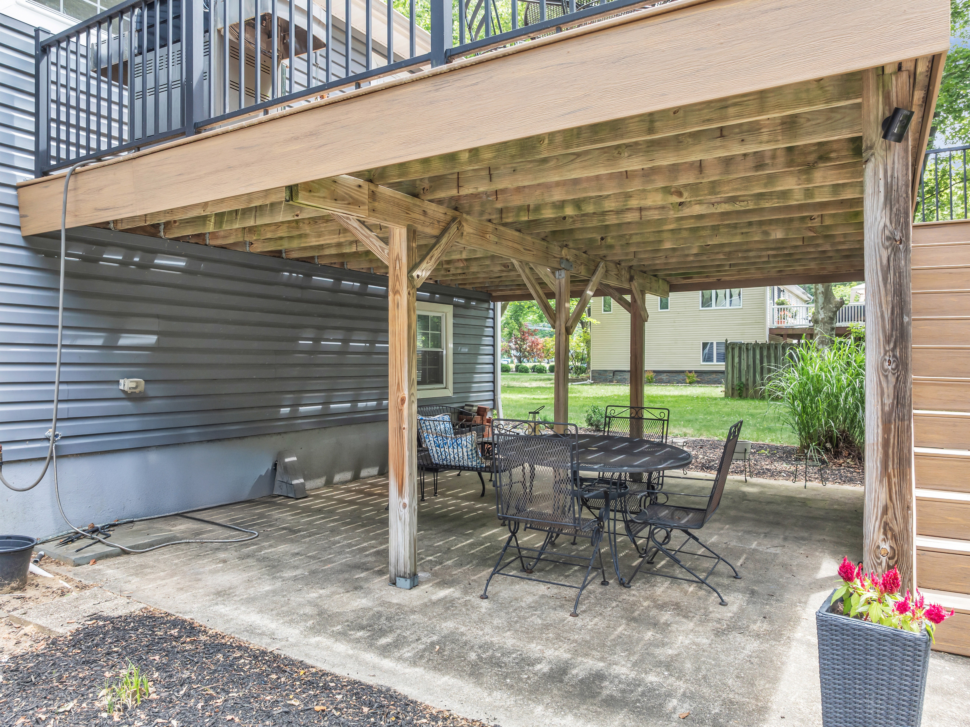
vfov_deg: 56.8
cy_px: 364
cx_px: 485
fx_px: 672
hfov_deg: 71.6
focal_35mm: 24
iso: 130
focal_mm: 12.29
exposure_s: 1/60
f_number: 2.8
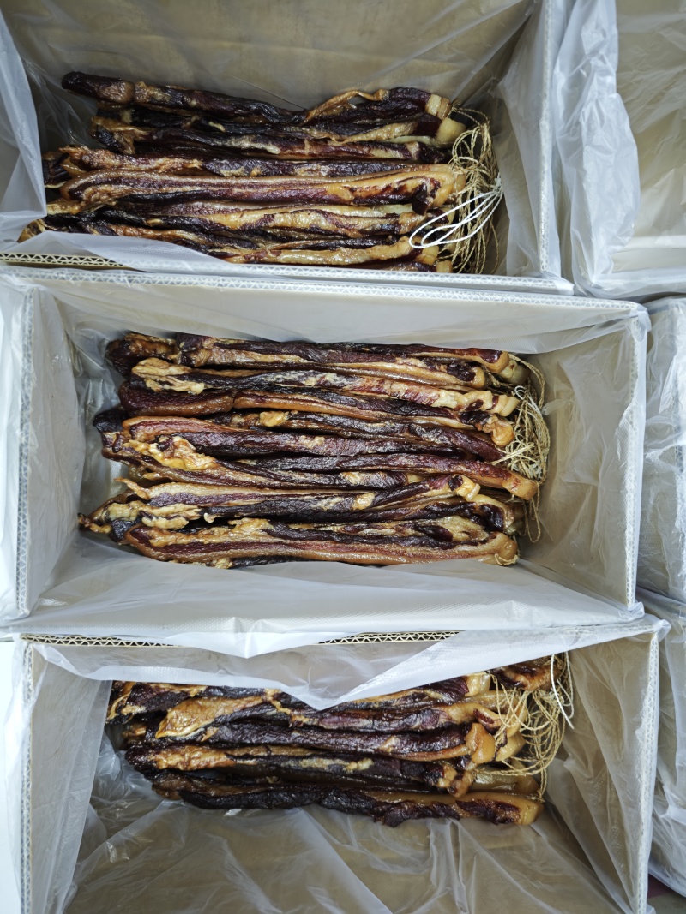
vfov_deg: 73.9
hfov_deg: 58.9
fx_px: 608
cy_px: 457
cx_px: 343
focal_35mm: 23
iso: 640
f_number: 1.63
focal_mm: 8.72
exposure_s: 1/50
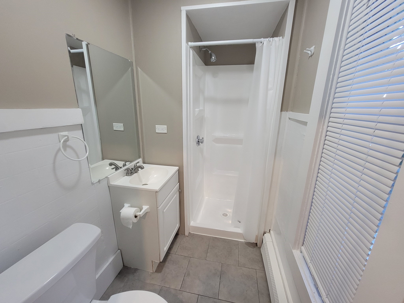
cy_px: 152
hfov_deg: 106.2
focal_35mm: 13
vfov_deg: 89.9
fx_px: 152
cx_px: 202
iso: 320
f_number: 2.2
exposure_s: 1/60
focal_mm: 2.2
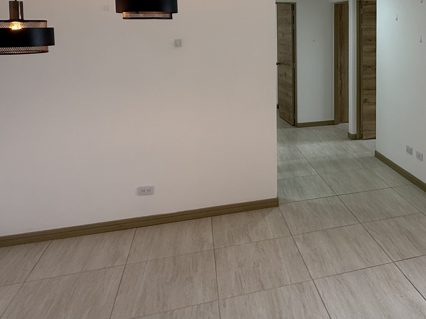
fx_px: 406
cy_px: 52
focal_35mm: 33
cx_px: 336
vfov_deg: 40.7
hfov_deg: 52.1
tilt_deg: -2.8
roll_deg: +0.1
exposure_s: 1/99
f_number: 2.2
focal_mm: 2.22
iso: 100
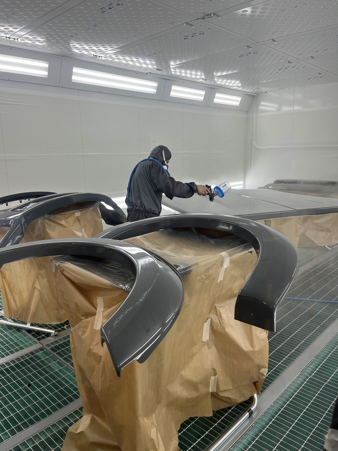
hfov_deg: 53.1
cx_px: 169
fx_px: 338
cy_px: 226
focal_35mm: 26
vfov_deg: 67.3
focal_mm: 5.1
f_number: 1.6
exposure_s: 1/407
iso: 50
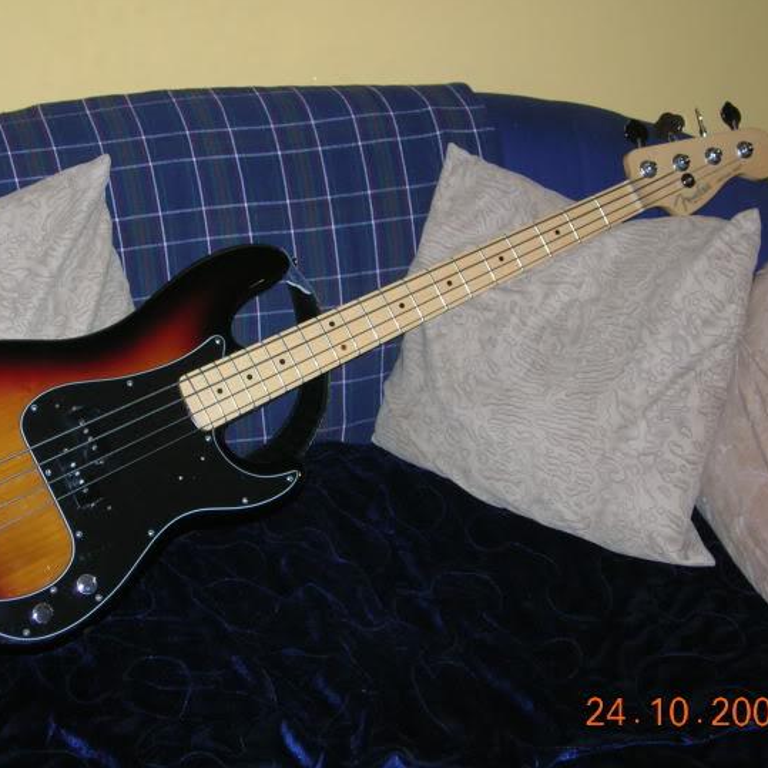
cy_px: 375
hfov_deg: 31.0
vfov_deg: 31.1
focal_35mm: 55
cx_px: 304
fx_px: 1381
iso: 91
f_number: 3.1
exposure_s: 1/60.1
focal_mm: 7
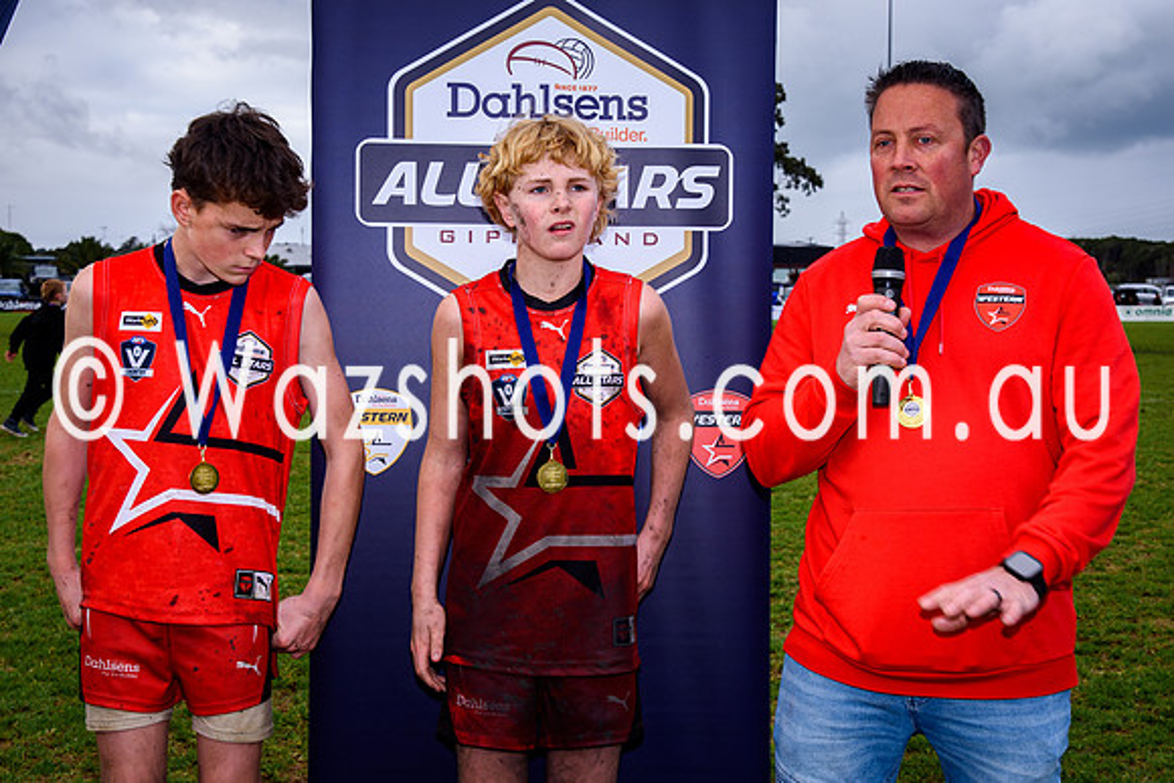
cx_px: 571
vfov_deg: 22.9
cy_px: 374
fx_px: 1935
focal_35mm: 59
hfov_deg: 33.8
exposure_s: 1/160
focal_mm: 32
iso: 125
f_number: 5.6
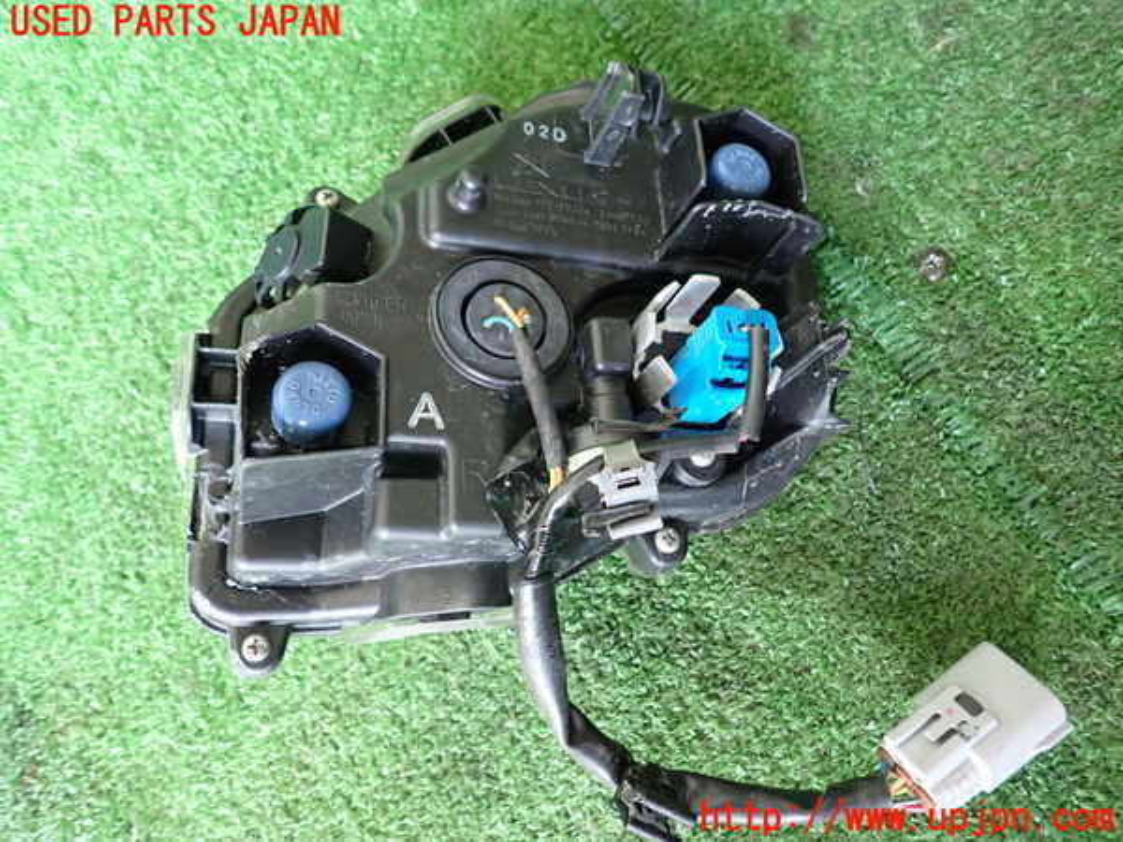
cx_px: 562
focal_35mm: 25
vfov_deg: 54.9
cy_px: 421
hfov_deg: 69.4
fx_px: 811
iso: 500
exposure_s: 1/60
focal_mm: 4.5
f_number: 2
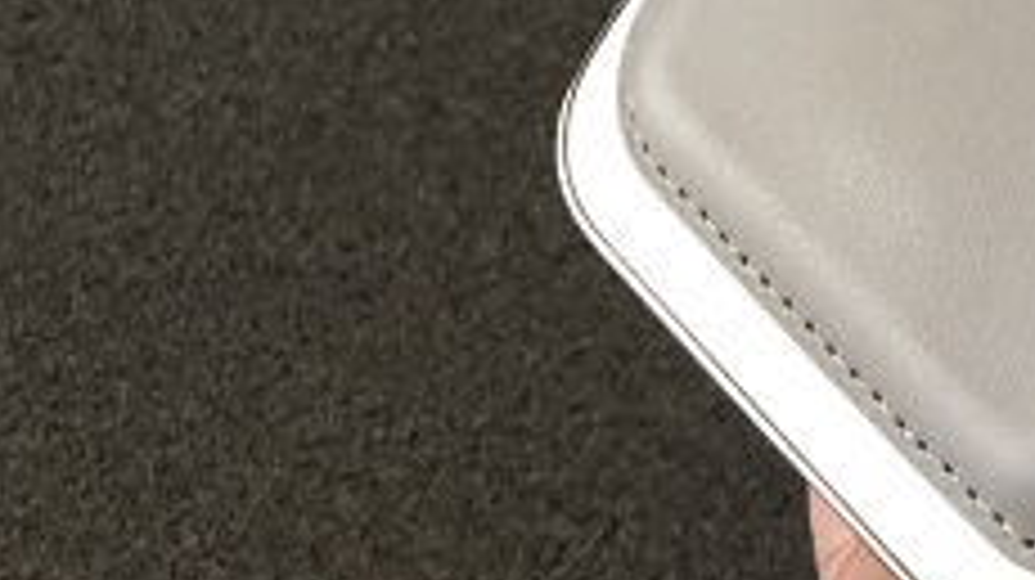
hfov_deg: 22.1
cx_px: 1390
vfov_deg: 13.3
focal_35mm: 85
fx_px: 2331
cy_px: -328
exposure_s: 1/4
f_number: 1.8
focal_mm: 3.99
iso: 100
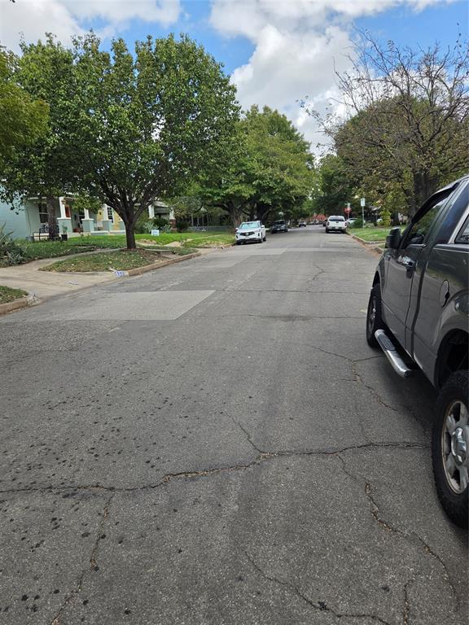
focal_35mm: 23
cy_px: 312
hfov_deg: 58.9
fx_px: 415
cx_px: 234
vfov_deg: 73.9
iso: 80
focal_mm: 5.4
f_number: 1.8
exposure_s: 1/2621
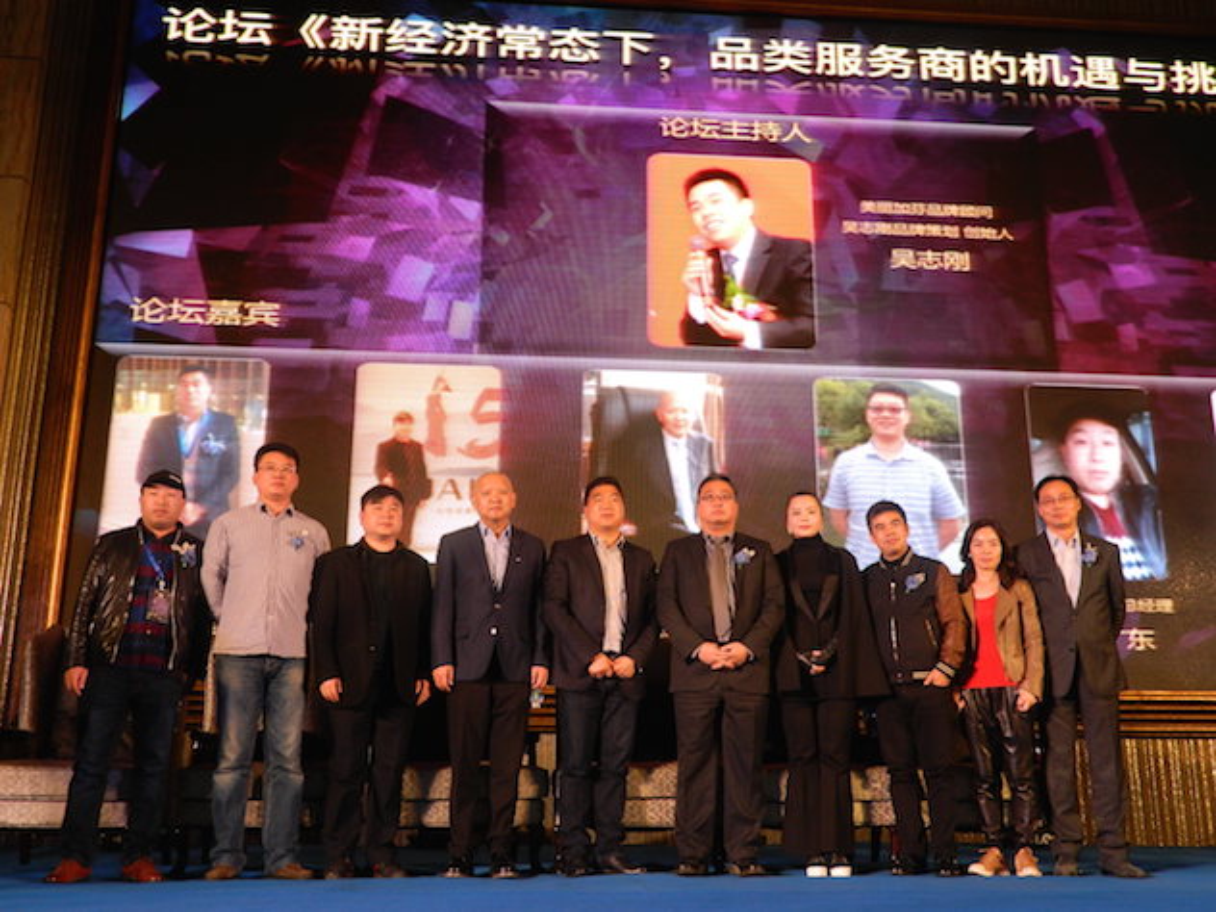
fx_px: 1229
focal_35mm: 35
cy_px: 456
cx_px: 608
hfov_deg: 52.6
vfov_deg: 40.7
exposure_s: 1/40
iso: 125
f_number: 3.3
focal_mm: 6.2
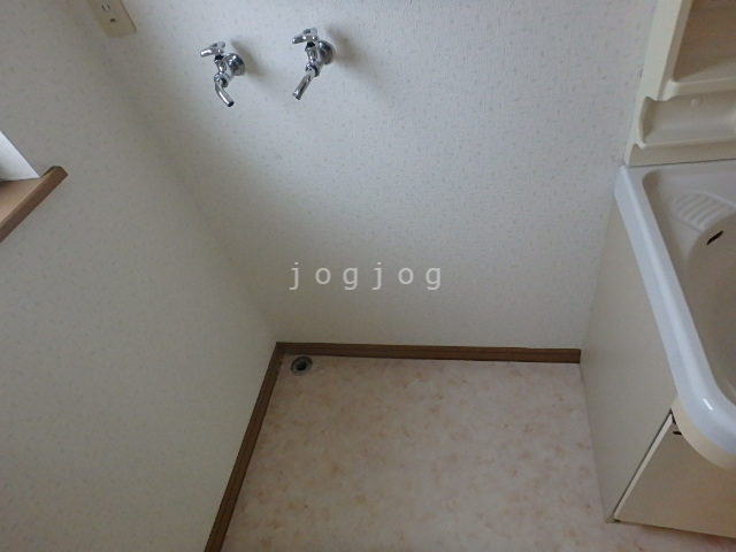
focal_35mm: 21
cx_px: 368
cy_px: 276
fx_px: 446
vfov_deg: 63.4
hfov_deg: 79.0
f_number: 3.5
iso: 640
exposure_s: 1/60
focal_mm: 3.7
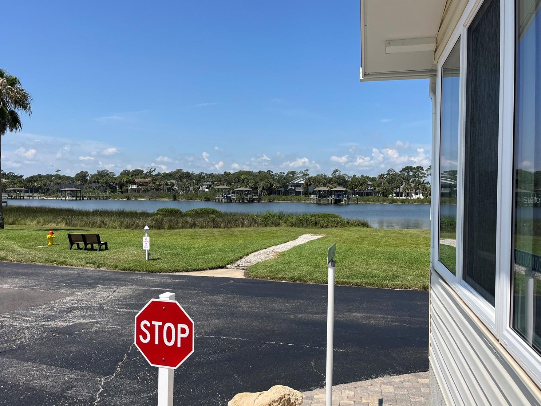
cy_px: 200
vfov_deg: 49.7
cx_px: 266
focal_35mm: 28
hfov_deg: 63.4
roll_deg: -0.8
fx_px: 438
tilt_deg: -1.0
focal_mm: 5.1
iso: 50
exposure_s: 1/4854
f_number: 1.6
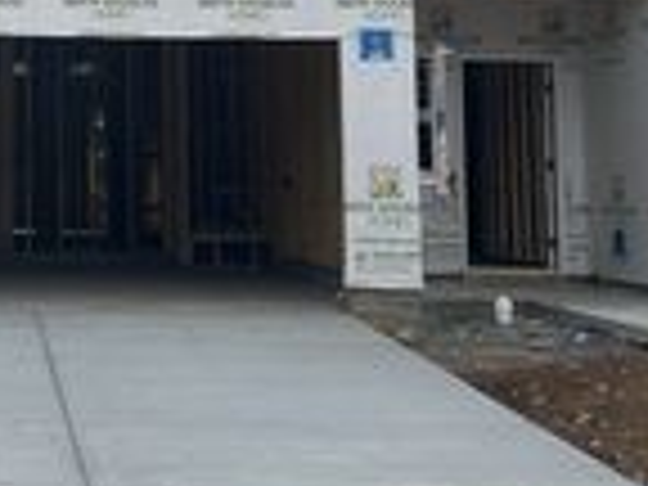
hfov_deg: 21.0
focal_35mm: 90
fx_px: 1685
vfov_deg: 16.0
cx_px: -14
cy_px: -43
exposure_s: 1/5319
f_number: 1.5
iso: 50
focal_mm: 5.7
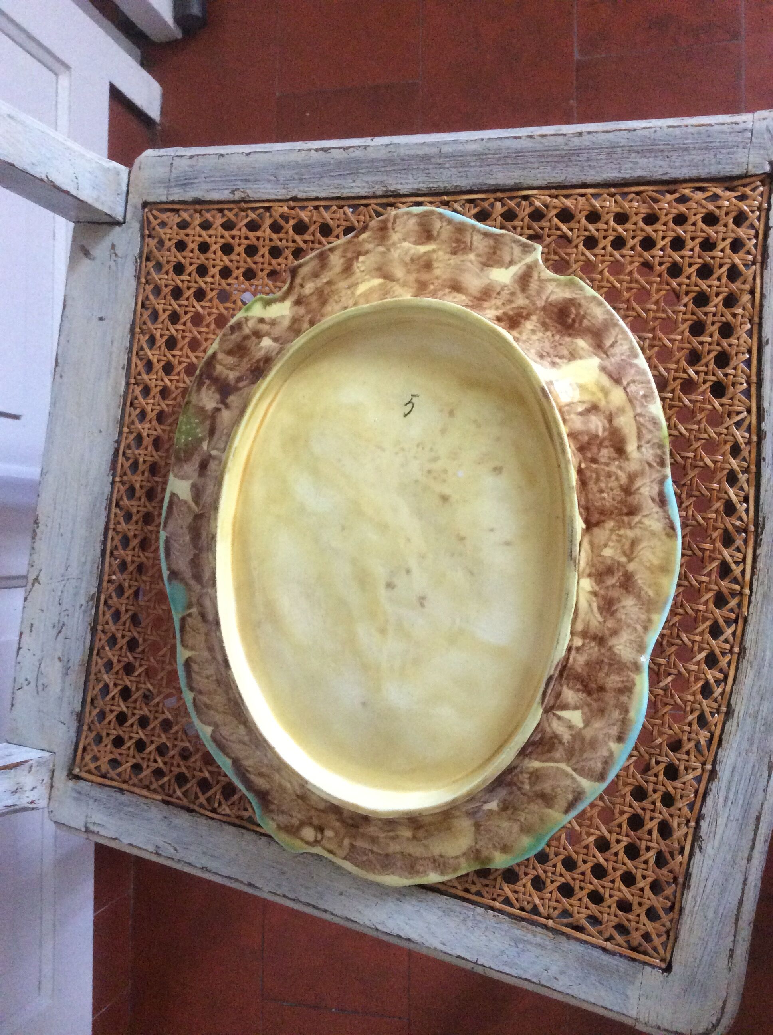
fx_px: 955
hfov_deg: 44.1
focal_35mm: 32
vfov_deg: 56.9
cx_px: 386
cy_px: 518
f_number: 2.4
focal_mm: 3.3
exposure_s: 1/25
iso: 320
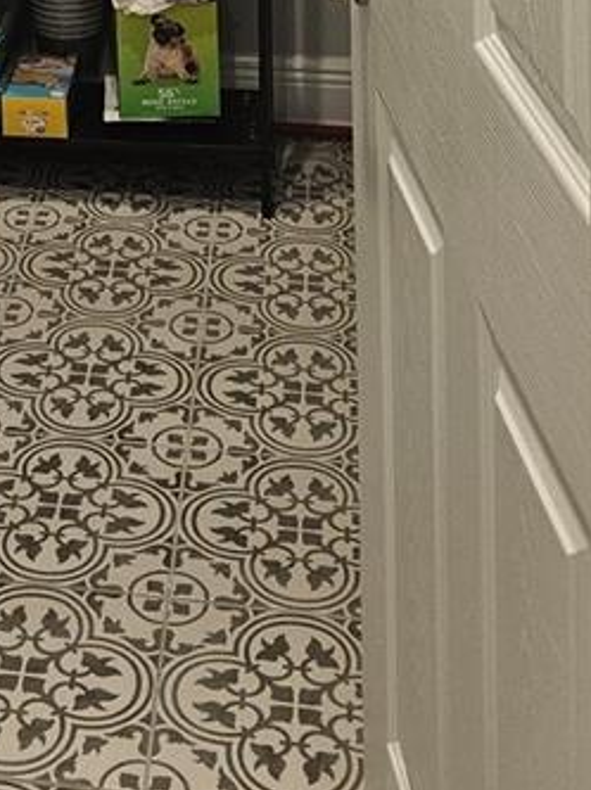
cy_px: -482
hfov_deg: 17.1
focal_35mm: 83
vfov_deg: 19.6
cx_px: -64
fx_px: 1893
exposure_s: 1/120
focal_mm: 6.3
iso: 250
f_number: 1.7
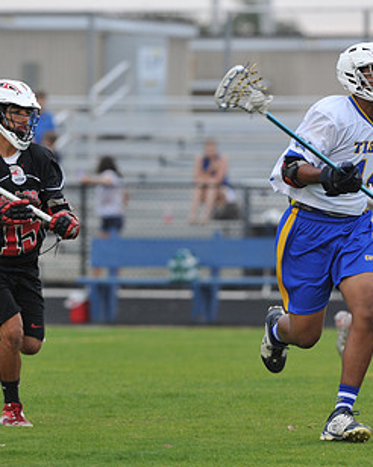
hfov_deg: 2.9
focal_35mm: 530
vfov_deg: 3.7
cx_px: 324
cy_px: 200
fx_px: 7321
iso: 1250
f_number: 5
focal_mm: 300
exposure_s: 1/400
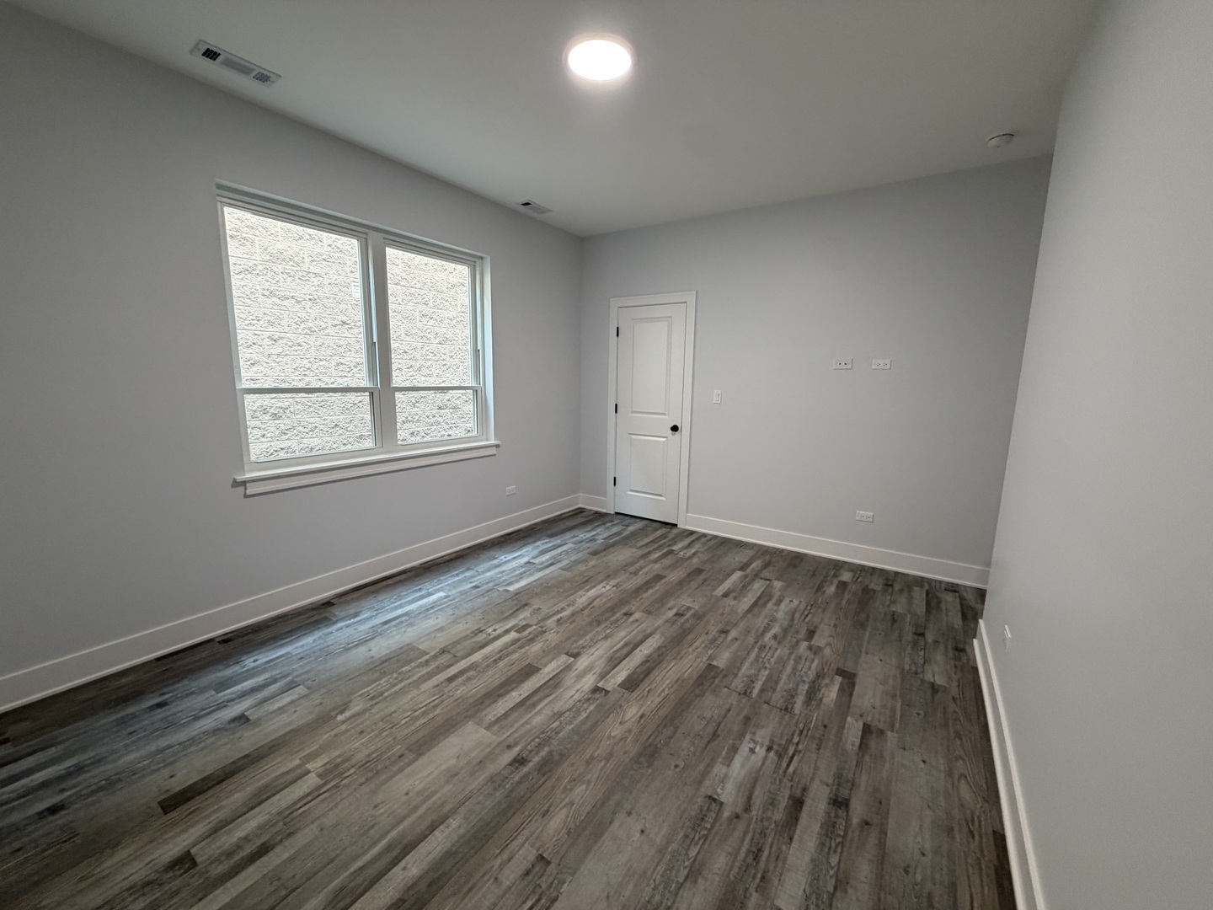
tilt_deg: -9.1
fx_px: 491
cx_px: 606
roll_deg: -0.6
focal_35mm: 14
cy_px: 455
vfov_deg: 85.7
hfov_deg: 102.1
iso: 200
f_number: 2.2
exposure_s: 1/60
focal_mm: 2.22
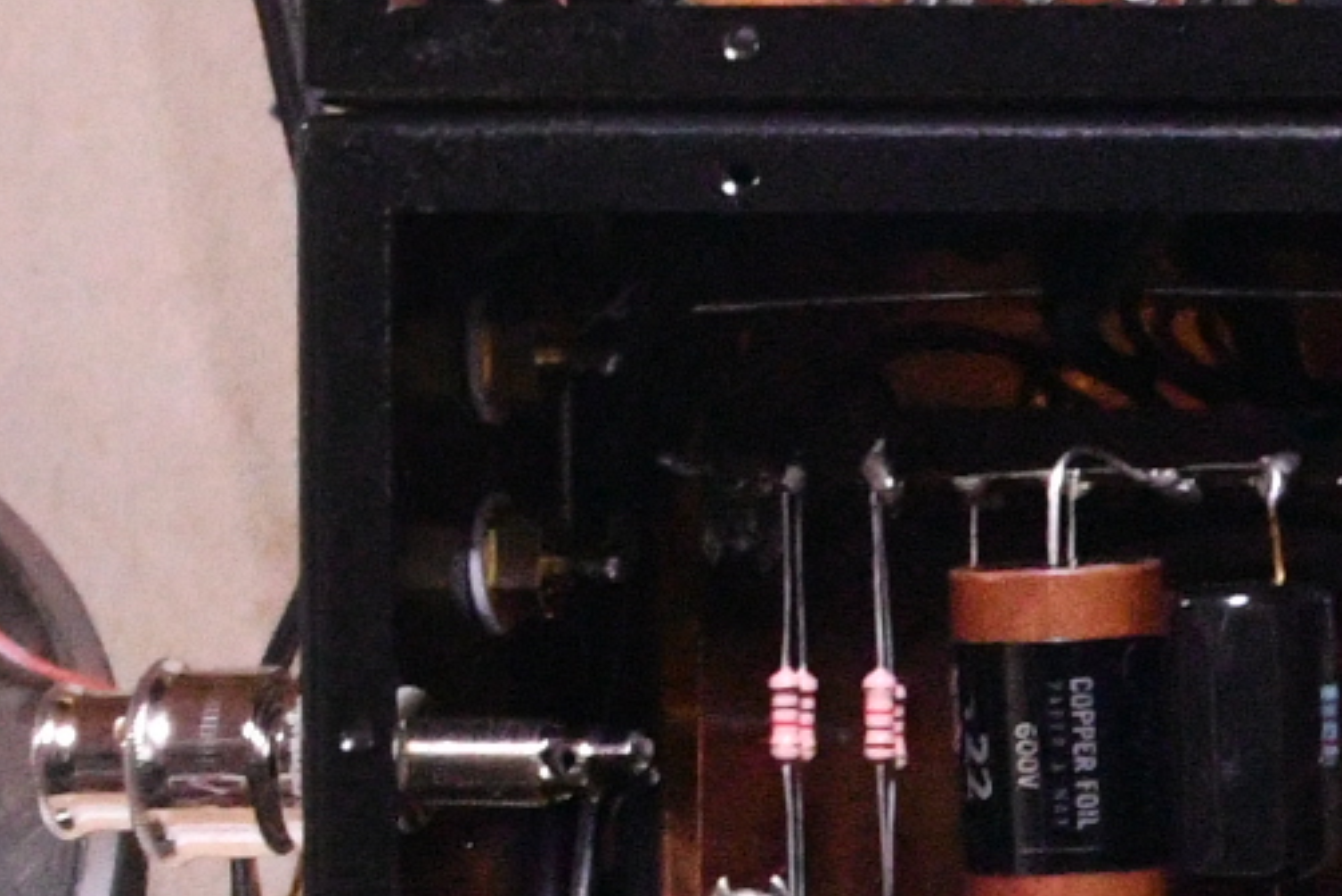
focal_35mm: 233
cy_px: 869
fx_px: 8688
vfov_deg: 5.9
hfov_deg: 8.0
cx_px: 3438
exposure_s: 1/25
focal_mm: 28
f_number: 13
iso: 6400
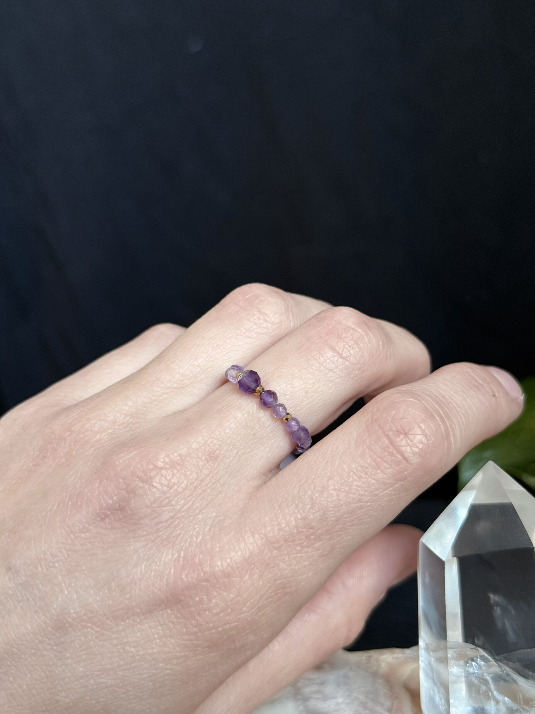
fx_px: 989
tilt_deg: -13.3
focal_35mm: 48
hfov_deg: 30.3
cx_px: 268
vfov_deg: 39.7
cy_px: 357
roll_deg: +6.1
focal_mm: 6.76
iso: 125
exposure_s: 1/60
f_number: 1.78
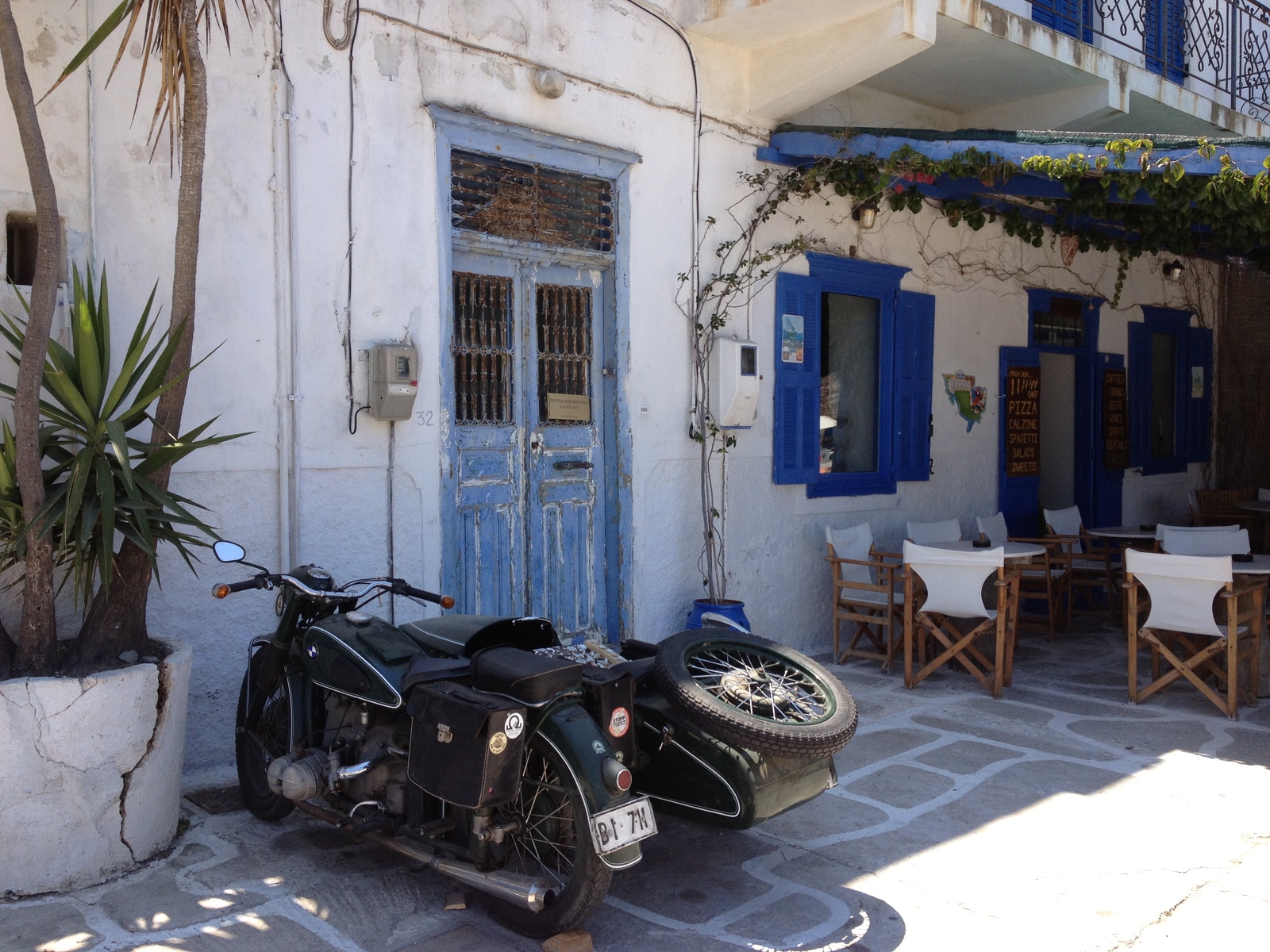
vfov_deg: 40.7
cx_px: 635
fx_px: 1284
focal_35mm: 35
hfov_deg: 52.6
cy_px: 476
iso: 50
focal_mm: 4.28
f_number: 2.4
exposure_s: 1/778
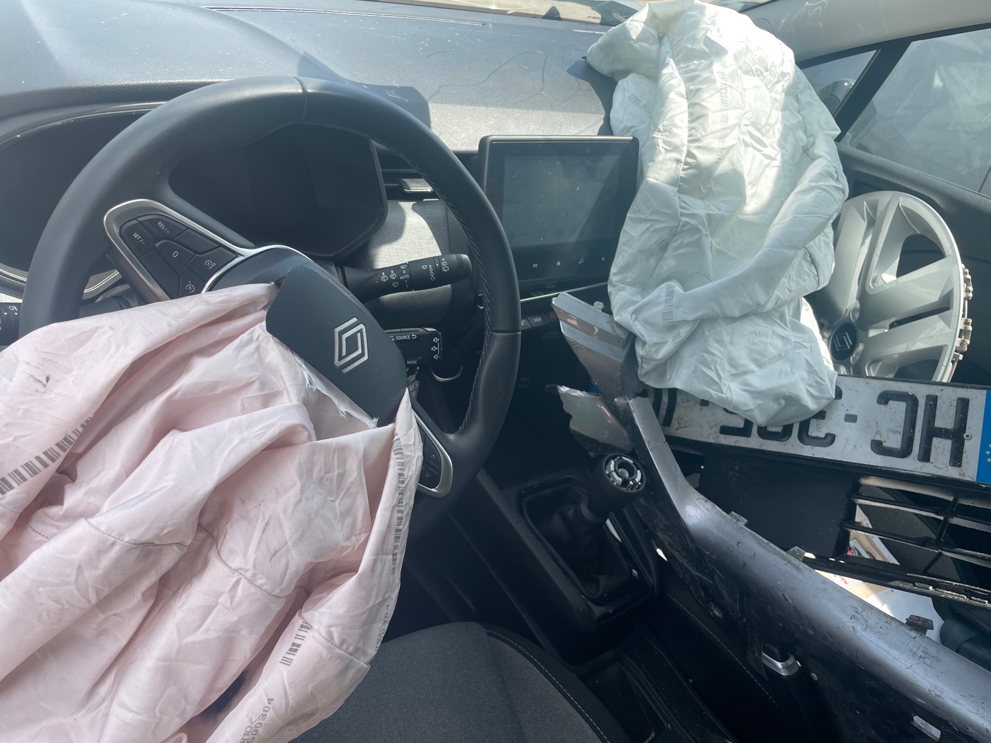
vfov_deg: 53.1
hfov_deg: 67.3
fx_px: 744
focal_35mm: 26
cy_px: 372
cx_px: 496
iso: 32
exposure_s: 1/572
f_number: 1.6
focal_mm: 4.2
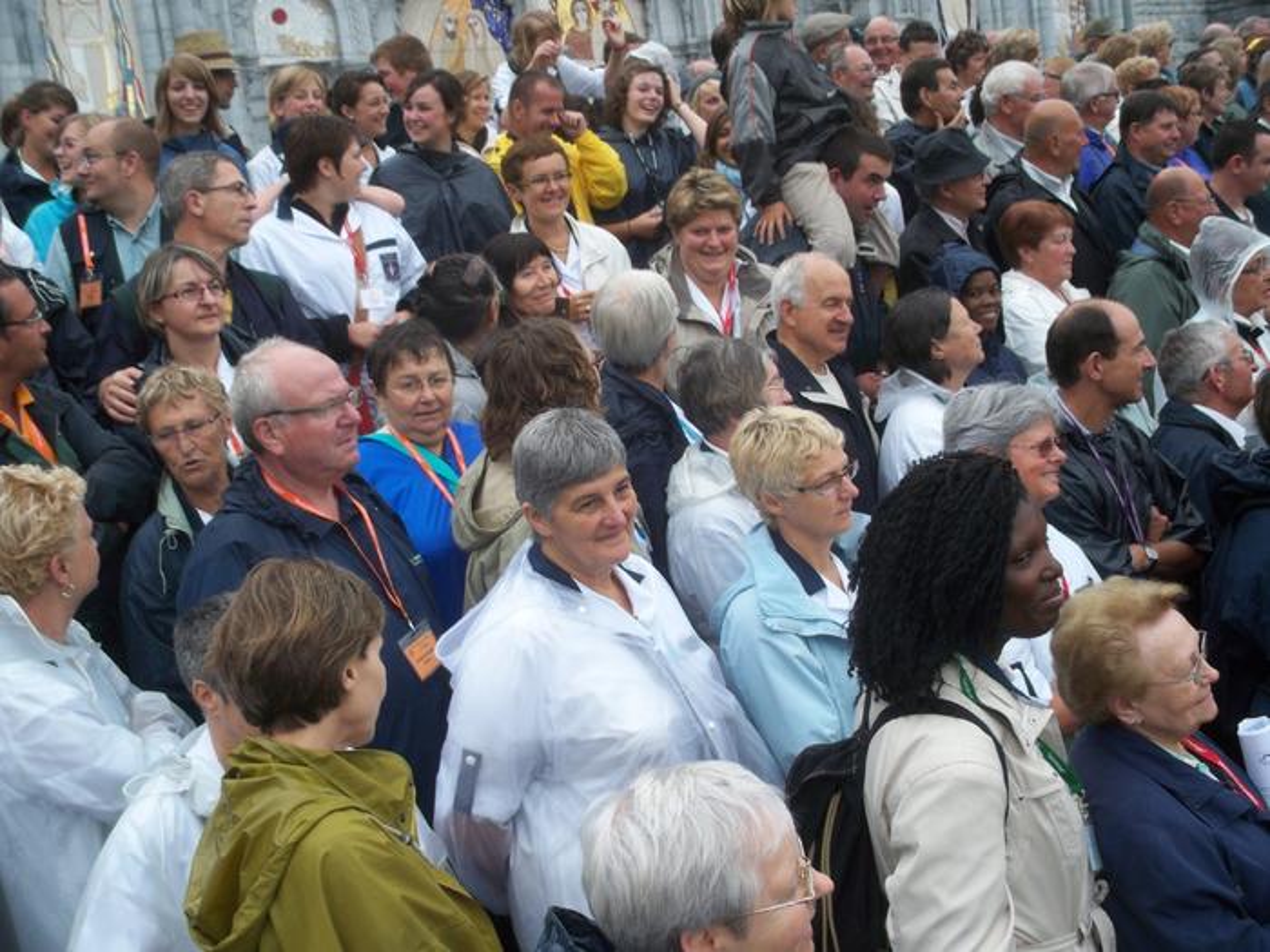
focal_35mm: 37
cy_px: 476
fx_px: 1357
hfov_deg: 50.1
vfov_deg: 38.7
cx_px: 635
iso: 64
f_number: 3.4
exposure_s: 1/100
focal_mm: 7.9
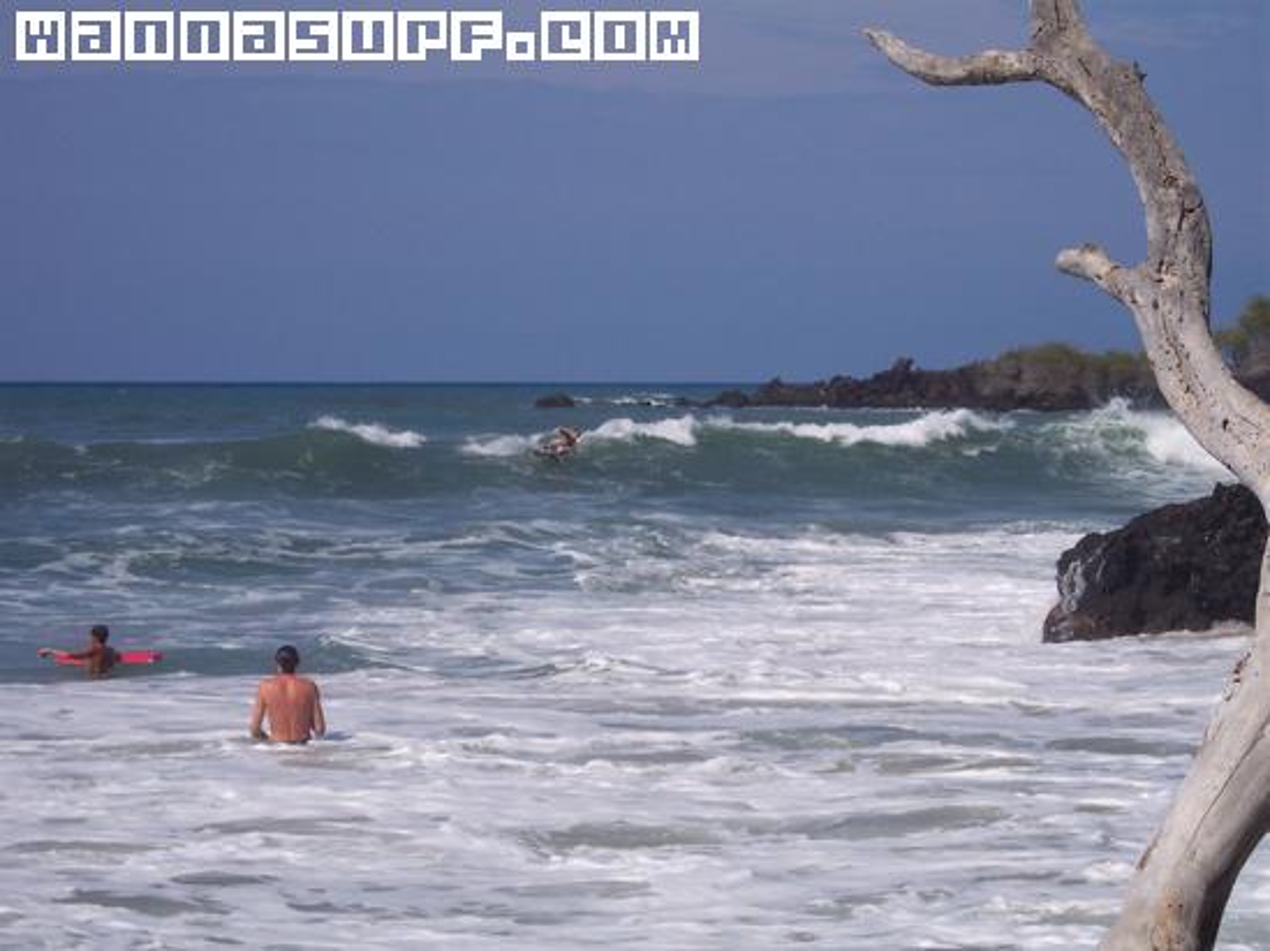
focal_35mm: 114
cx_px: 635
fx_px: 4180
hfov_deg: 17.3
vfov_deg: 13.0
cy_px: 476
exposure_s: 1/700
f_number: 8
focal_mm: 24
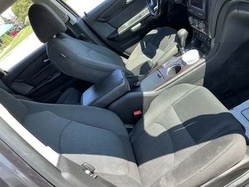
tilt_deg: -29.1
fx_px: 201
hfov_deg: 63.4
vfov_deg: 49.7
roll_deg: +42.0
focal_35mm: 28
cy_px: 94
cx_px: 124
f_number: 1.8
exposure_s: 1/122
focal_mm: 3
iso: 20
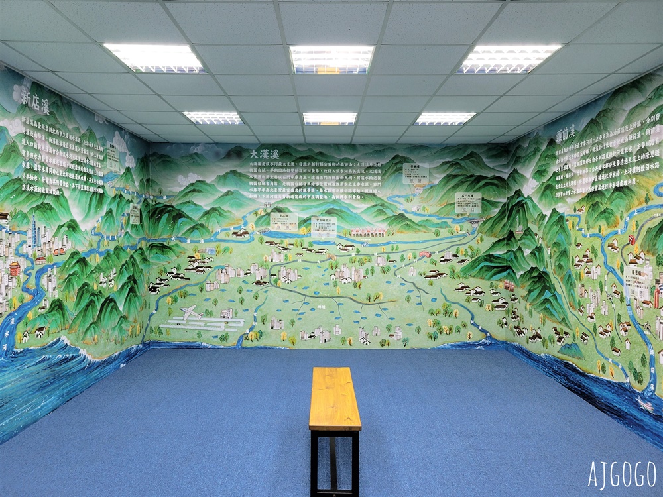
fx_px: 498
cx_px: 332
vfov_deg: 53.1
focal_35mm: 26
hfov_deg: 67.3
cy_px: 248
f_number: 1.8
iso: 250
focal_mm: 5.4
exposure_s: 1/120
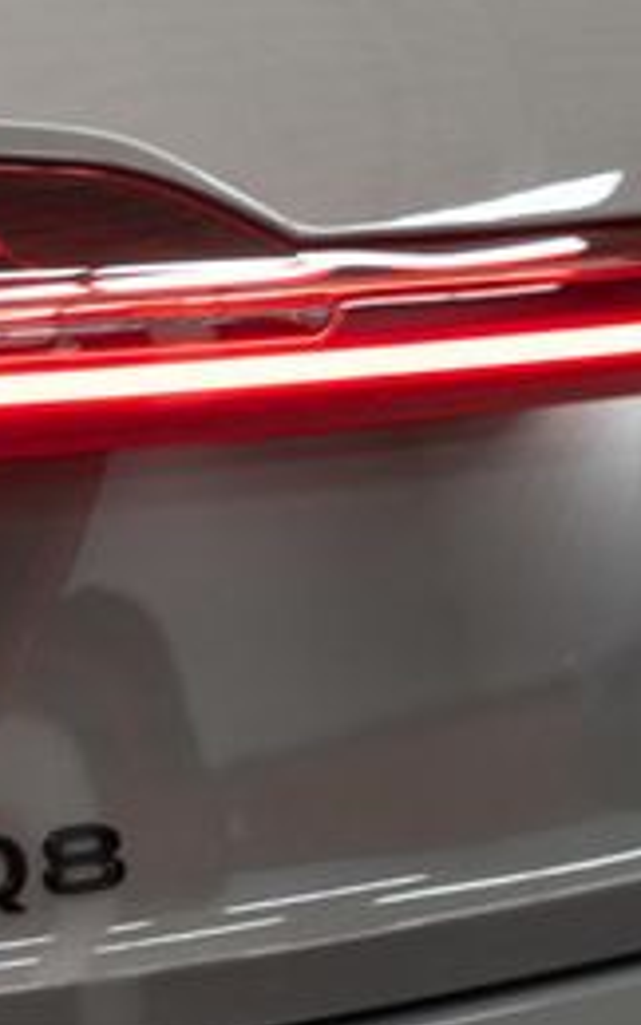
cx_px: -558
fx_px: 2961
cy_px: 505
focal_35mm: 106
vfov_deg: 19.6
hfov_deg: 11.4
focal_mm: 28
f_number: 3.2
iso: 200
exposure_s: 1/40
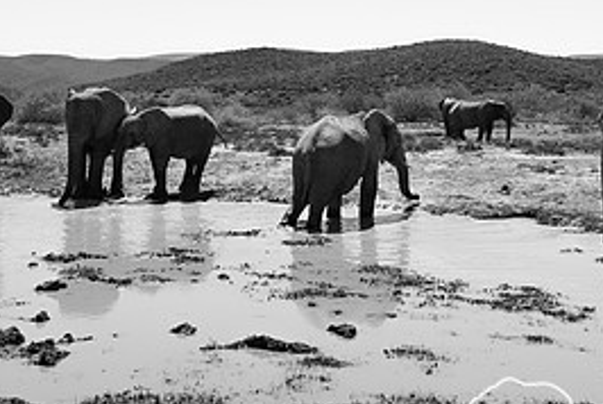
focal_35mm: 60
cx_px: 307
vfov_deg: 21.8
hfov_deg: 33.4
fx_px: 1006
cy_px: -10
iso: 640
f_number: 11
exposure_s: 1/2000
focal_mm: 24
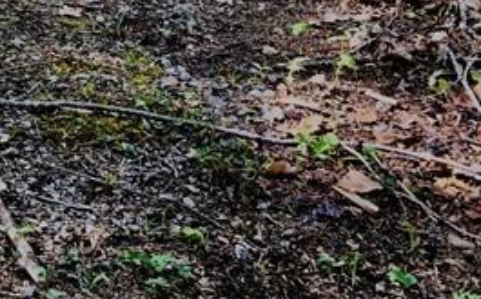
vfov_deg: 10.7
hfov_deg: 16.4
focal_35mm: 119
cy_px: -87
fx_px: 1558
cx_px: -176
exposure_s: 1/120
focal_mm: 4.15
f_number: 2.2
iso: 32
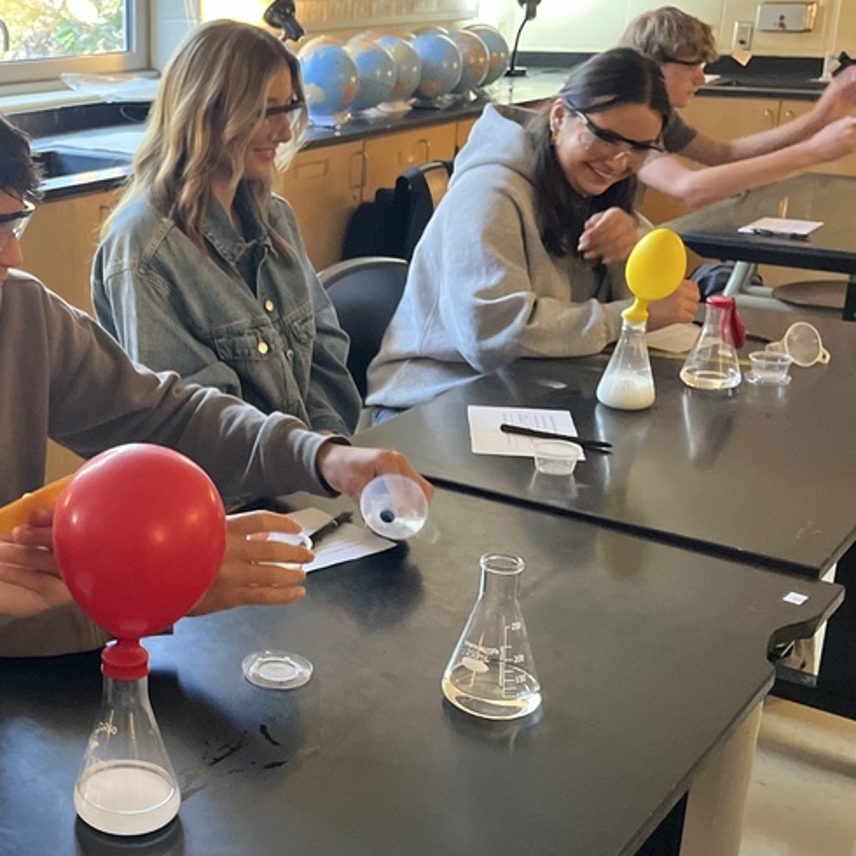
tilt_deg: -19.9
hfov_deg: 33.2
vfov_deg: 35.4
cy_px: 416
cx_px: 54
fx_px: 1343
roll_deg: +1.0
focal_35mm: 48
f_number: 1.6
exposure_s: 1/30
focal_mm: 5.1
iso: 500
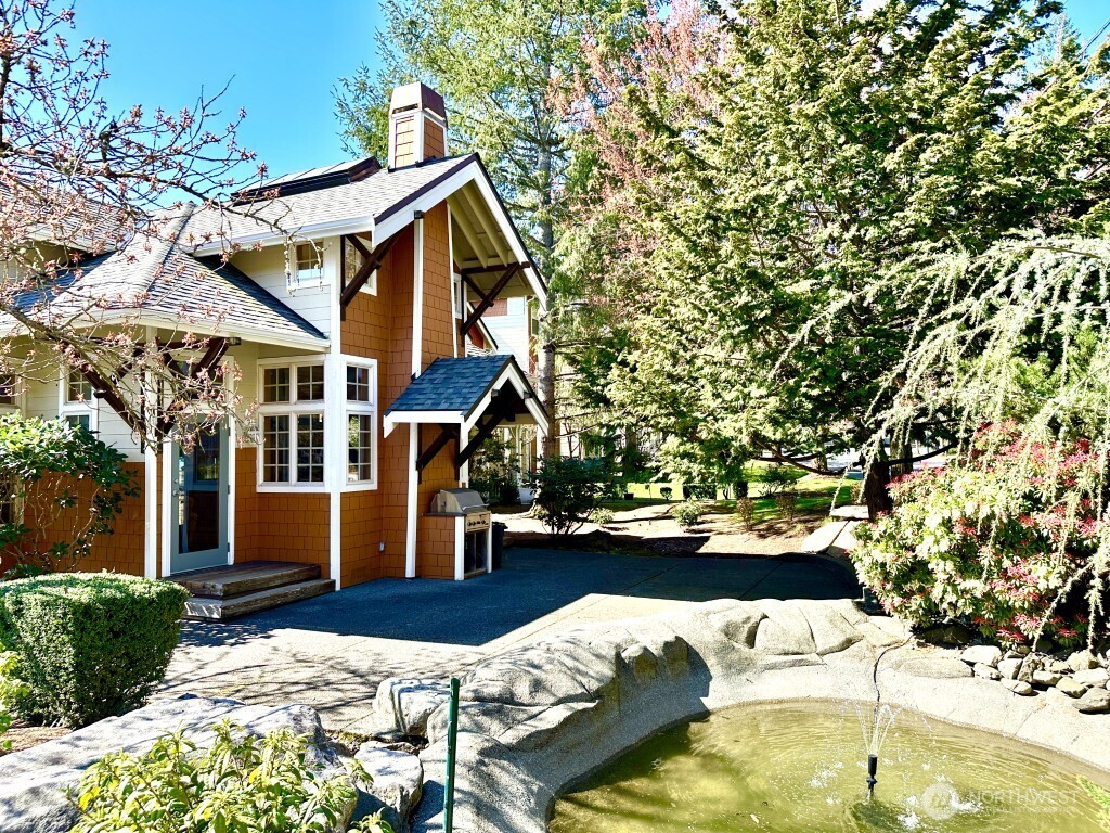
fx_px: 770
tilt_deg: +2.4
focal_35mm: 24
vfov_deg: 56.8
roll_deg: +0.6
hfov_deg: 71.6
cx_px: 555
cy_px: 416
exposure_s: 1/910
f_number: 1.78
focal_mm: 6.86
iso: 80
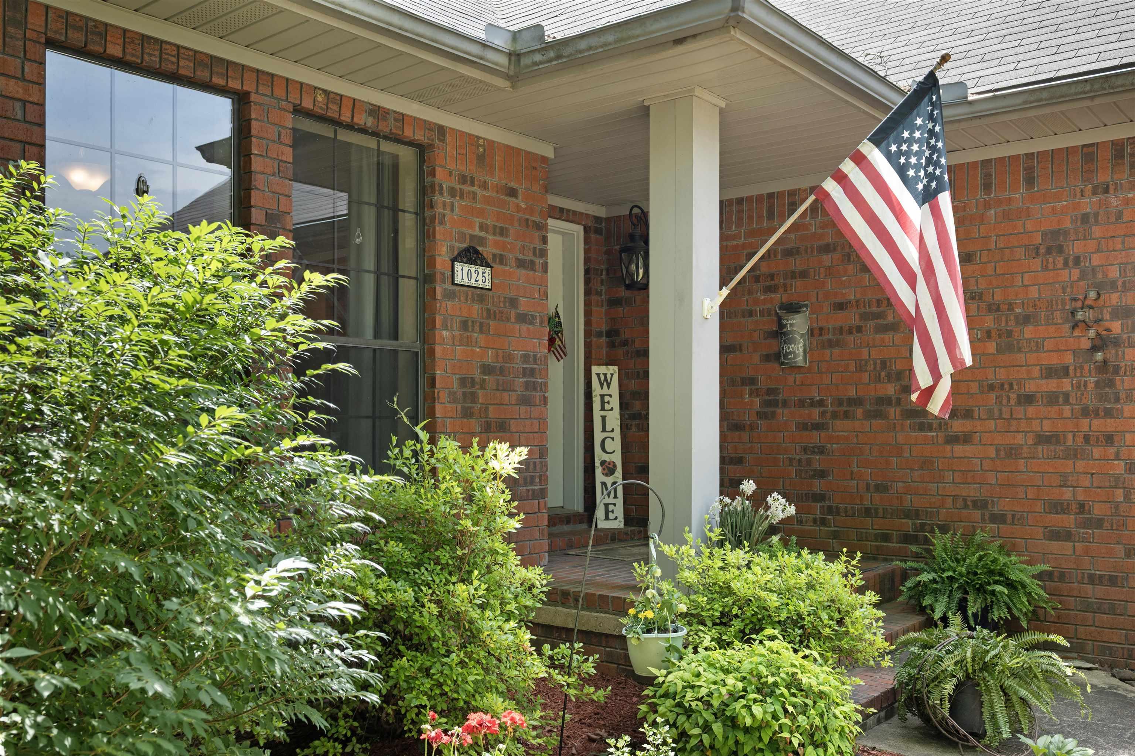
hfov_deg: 54.4
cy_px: 378
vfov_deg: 37.9
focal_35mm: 35
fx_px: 1103
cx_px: 568
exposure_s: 1/100
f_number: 6.3
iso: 500
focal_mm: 35
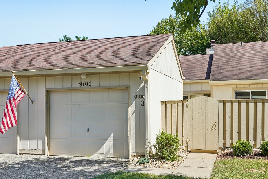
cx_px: 134
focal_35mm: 43
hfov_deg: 45.6
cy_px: 85
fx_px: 319
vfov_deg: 31.3
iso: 100
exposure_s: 1/250
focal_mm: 25.5
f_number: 8
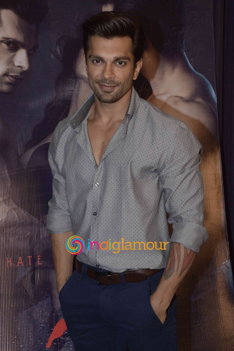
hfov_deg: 21.5
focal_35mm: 63
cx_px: 117
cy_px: 176
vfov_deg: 31.9
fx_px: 615
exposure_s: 1/200
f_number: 8
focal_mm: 42
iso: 800
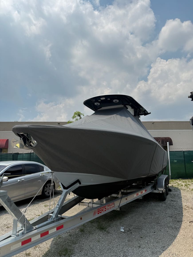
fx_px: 178
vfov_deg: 71.6
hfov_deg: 56.8
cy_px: 128
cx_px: 96
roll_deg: +0.2
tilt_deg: +7.3
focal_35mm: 24
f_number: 1.78
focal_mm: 6.76
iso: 80
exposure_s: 1/9091
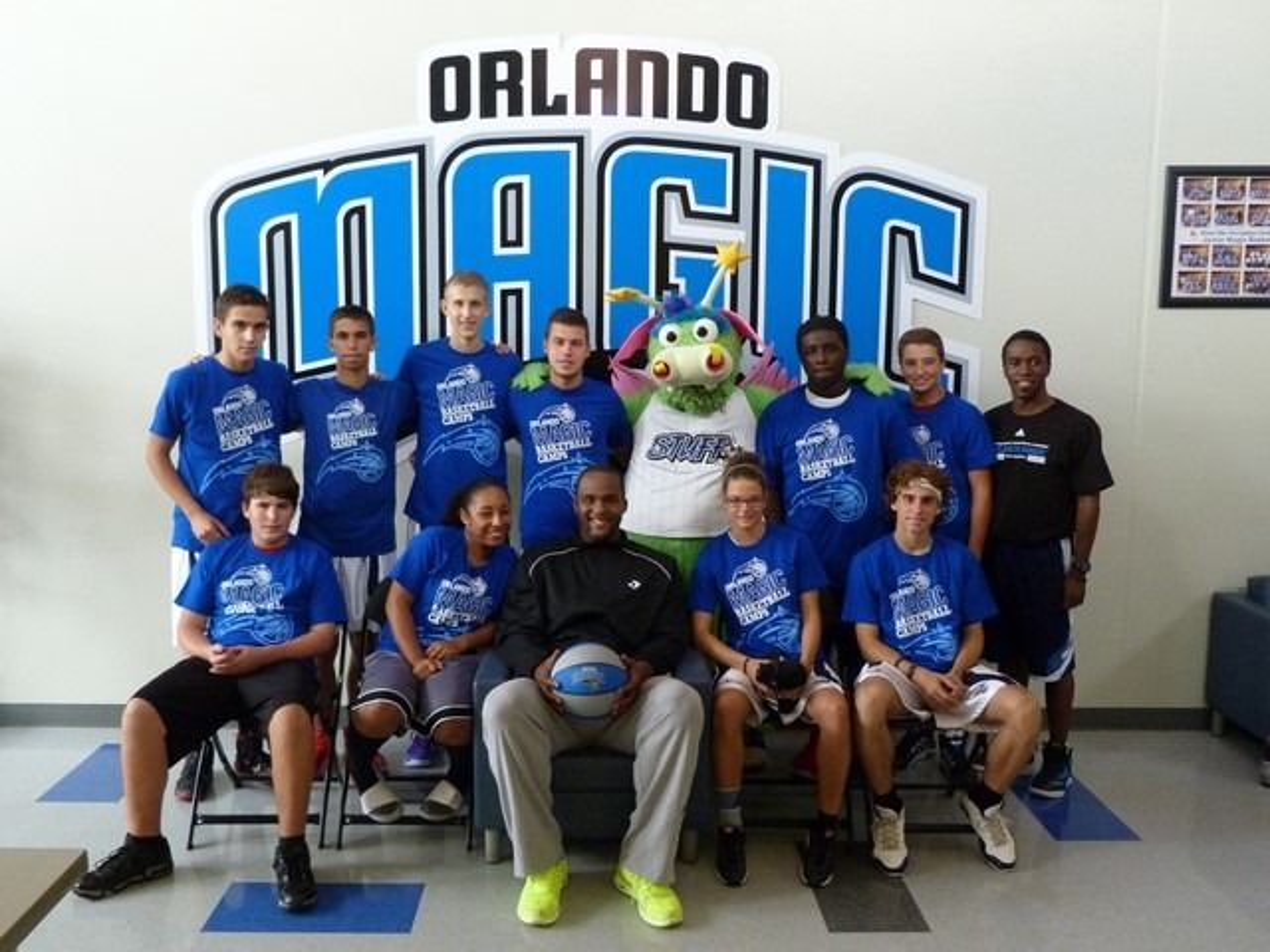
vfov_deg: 46.8
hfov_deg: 60.0
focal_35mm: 30
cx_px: 635
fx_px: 1101
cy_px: 476
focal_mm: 5.4
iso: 400
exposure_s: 1/50
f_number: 3
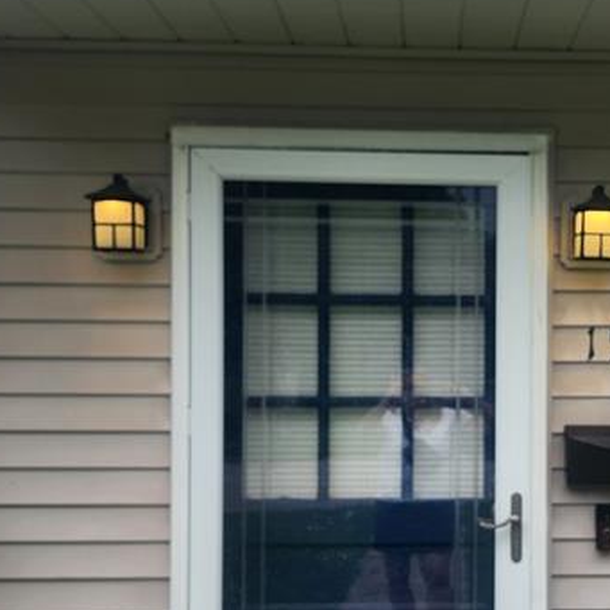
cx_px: 463
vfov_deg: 28.1
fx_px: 1216
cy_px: 374
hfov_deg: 27.7
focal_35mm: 61
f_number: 1.8
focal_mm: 6.4
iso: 12
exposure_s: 1/181
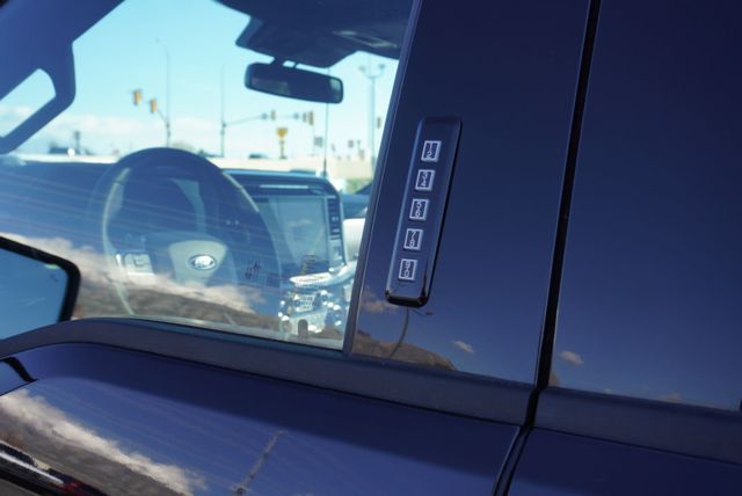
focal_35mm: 33
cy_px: 248
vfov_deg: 40.0
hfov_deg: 57.2
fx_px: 681
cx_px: 371
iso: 100
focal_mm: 22
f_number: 5.6
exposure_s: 1/125
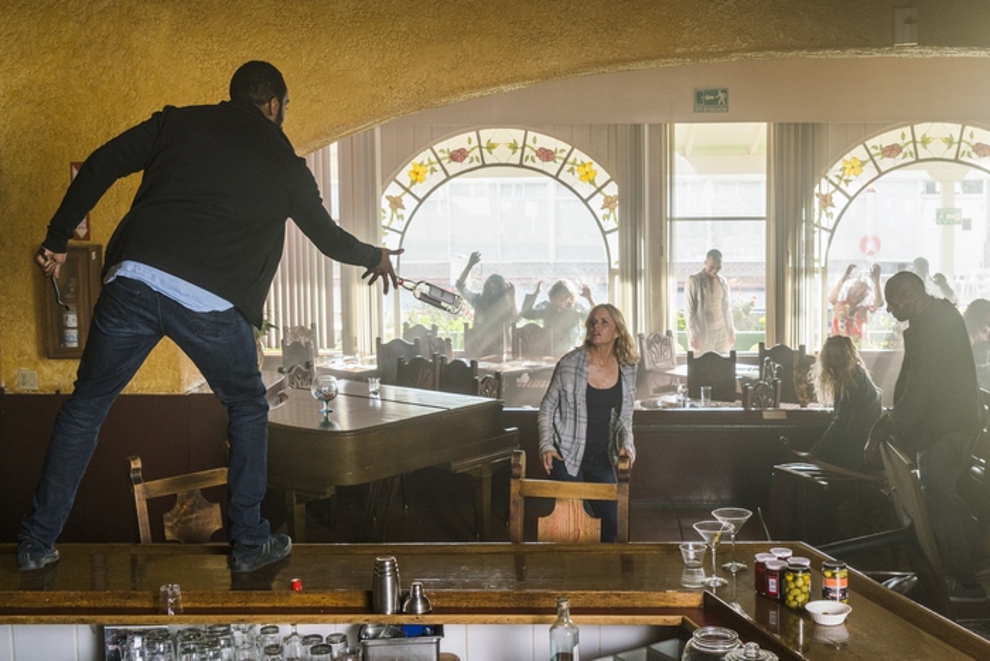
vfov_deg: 32.6
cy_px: 330
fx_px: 1128
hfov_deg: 47.4
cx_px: 495
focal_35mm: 41
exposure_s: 1/400
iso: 1600
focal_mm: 41
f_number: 6.3
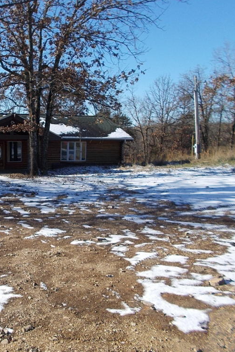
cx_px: 36
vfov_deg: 51.9
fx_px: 362
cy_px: 180
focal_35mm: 37
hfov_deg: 34.5
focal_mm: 4.6
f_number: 8
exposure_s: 1/100
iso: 80
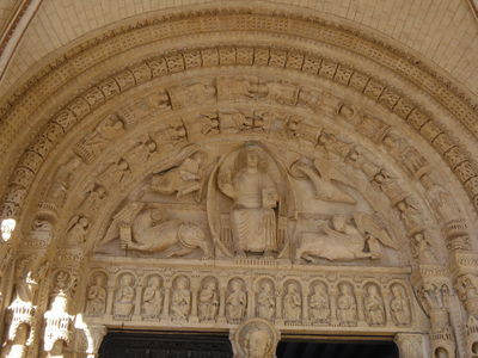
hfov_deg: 40.4
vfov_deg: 30.9
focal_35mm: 47
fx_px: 649
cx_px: 239
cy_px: 179
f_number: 3.4
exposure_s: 1/250
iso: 100
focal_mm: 7.91
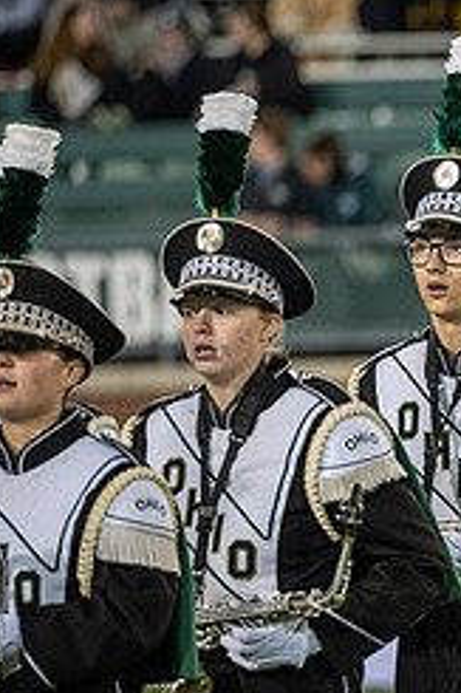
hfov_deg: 1.9
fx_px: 13656
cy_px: 424
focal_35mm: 710
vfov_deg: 2.9
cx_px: 786
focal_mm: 200
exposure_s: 1/500
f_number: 2.8
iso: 1000
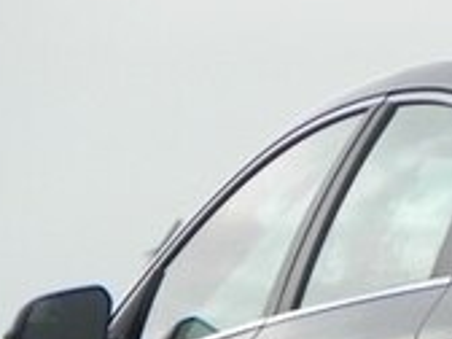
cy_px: 429
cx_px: 716
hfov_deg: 1.3
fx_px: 19351
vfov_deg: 1.0
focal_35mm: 1482
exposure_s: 1/60
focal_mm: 67.2
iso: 222
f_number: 5
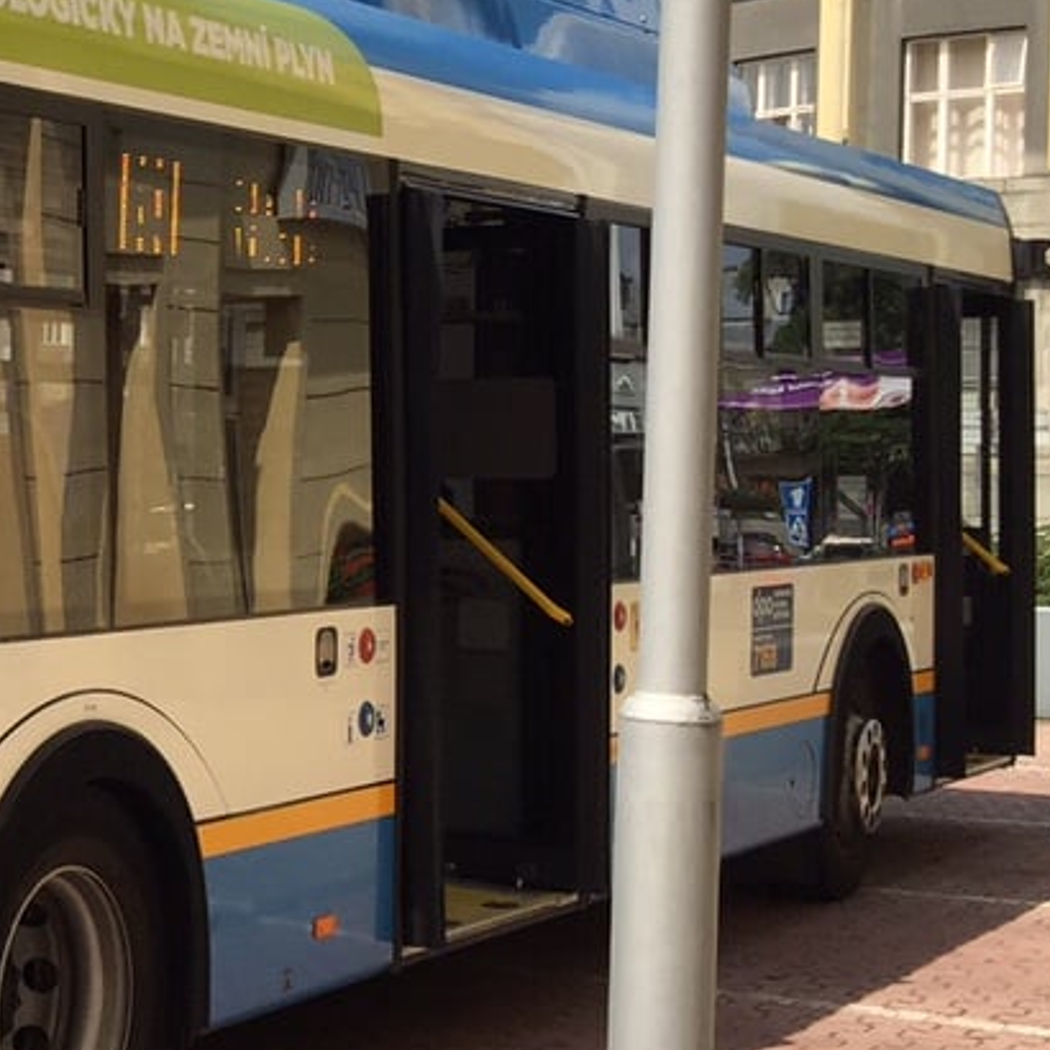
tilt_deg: -2.1
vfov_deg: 21.6
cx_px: -512
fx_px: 2745
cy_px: 474
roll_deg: -1.2
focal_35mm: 80
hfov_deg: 19.1
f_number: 2.2
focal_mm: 4.15
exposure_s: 1/1980
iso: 32
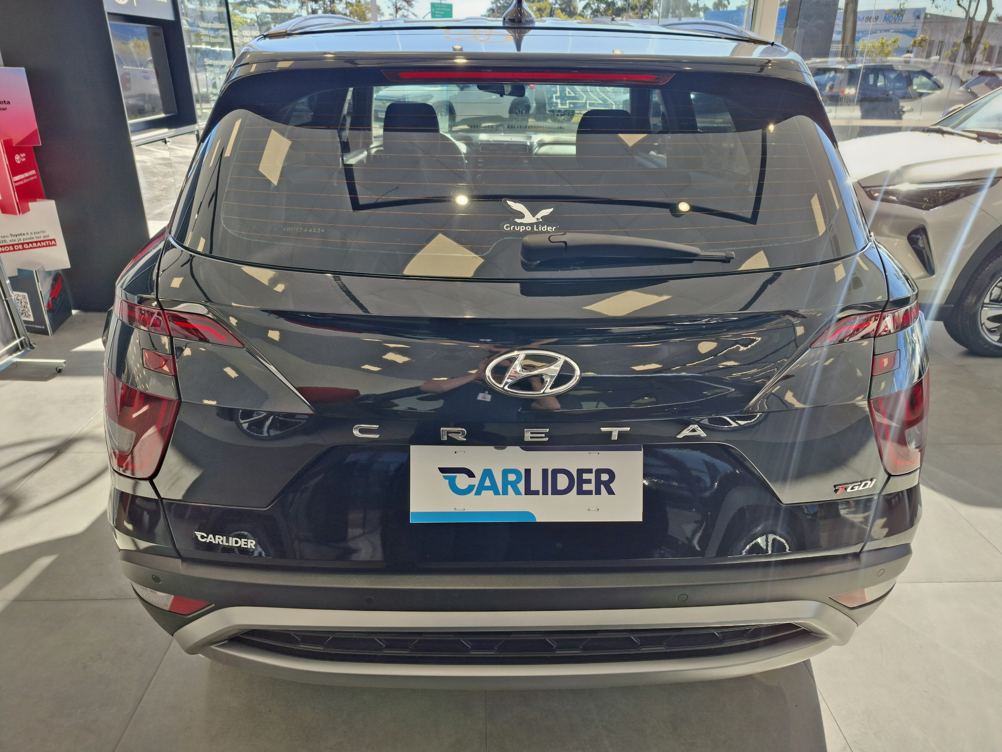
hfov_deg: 73.9
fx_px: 666
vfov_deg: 58.9
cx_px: 501
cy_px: 376
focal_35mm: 23
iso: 50
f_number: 1.8
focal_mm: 5.54
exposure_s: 1/120
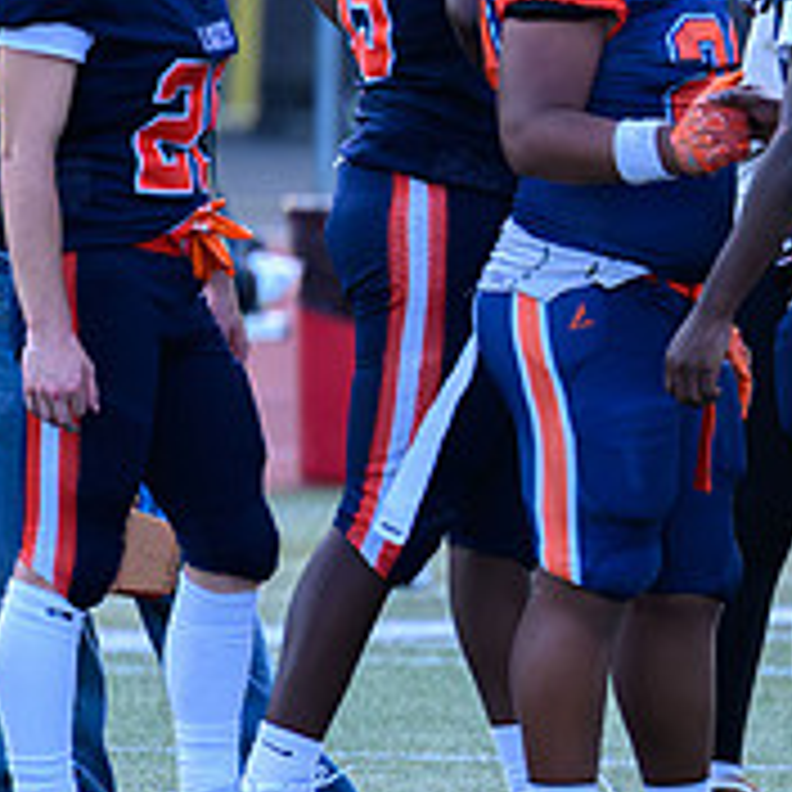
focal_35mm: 1011
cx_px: 1374
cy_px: 426
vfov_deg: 1.7
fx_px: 26170
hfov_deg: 1.7
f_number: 4
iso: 5000
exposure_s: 1/2000
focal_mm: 280
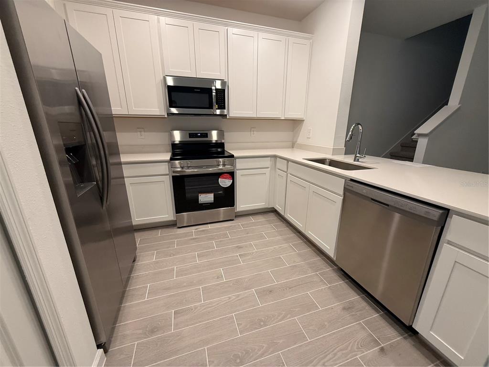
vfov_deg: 85.7
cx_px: 244
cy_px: 184
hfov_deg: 102.1
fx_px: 198
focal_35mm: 14
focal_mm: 2.22
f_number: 2.2
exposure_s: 1/120
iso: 320
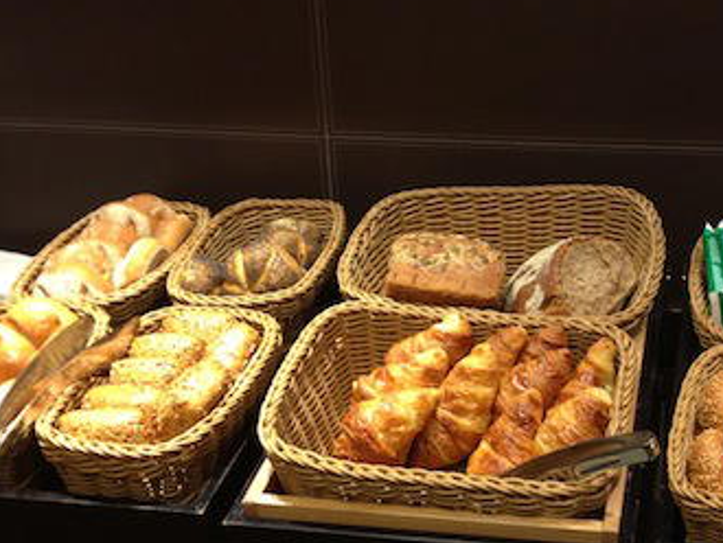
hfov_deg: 32.8
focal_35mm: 58
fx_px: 1212
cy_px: 406
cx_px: 510
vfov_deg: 25.0
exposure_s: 1/30
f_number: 2.4
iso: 50
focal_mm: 4.13
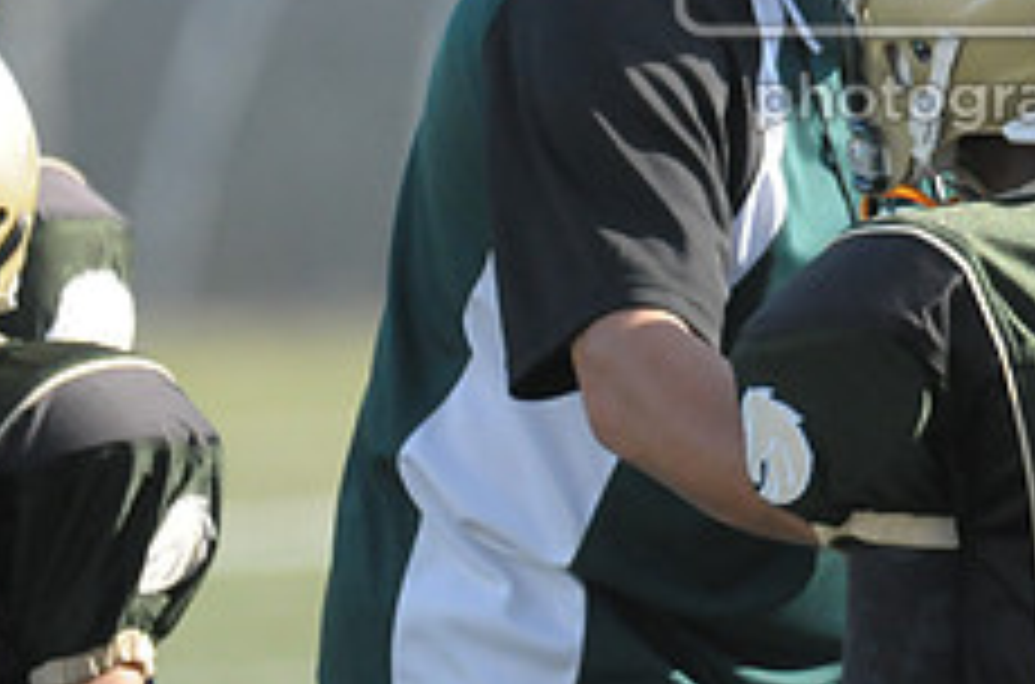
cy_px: -65
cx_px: 1210
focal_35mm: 1137
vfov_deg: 1.2
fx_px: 32599
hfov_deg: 1.8
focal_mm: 300
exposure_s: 1/3200
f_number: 4
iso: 1600
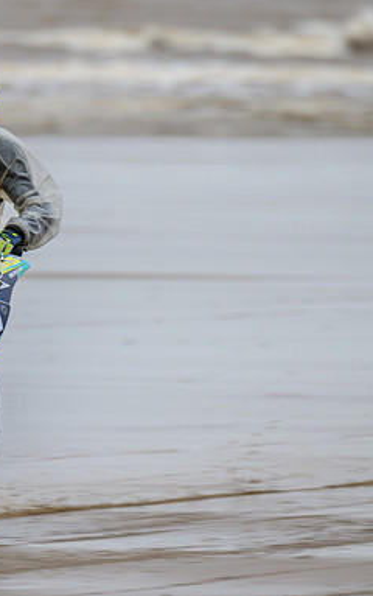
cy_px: 317
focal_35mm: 622
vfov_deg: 3.4
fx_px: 10098
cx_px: -204
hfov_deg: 2.1
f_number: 4
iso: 200
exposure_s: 1/250
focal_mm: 200
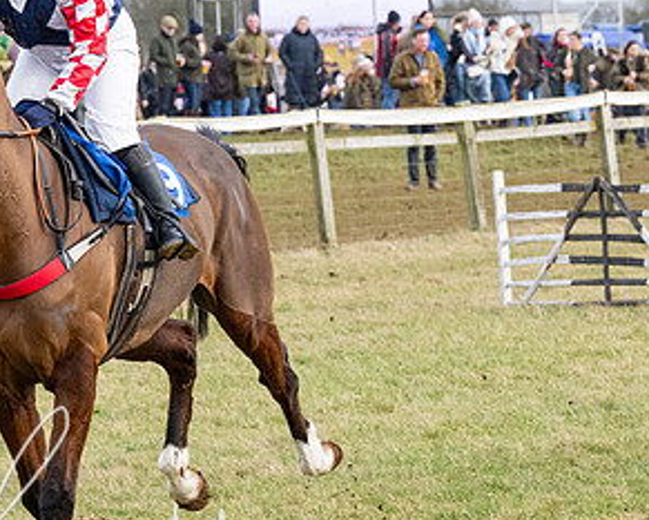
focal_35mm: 292
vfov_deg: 5.3
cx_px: 50
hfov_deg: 6.6
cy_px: 253
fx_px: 5611
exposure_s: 1/1600
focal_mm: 79
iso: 800
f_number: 5
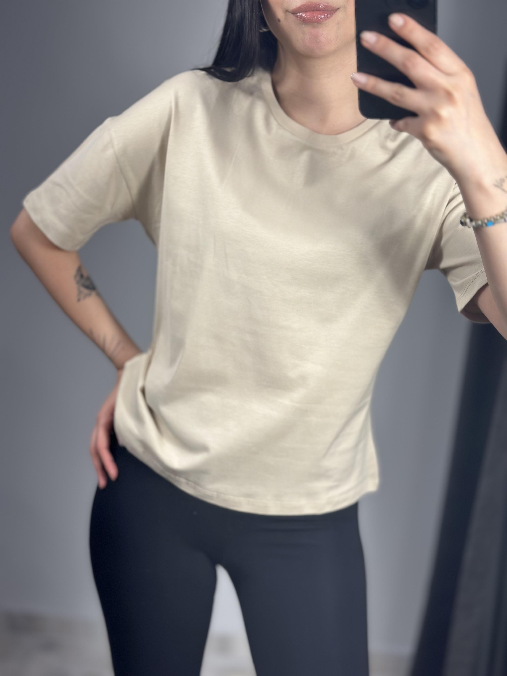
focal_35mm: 48
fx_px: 937
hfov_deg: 30.3
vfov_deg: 39.7
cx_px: 254
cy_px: 338
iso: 80
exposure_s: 1/141
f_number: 1.78
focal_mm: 6.86
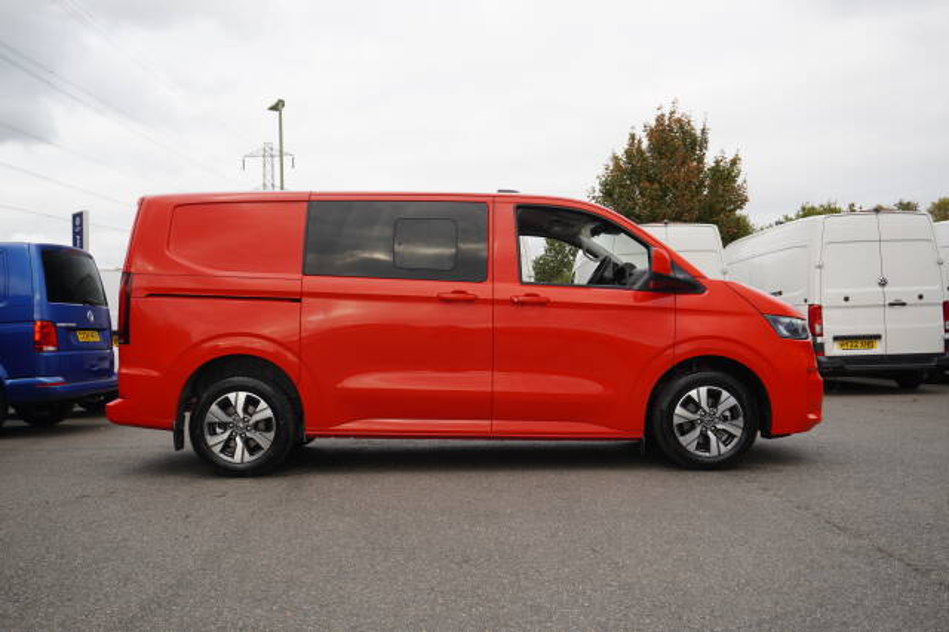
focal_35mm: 36
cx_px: 474
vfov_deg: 36.8
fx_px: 948
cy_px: 316
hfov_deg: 53.2
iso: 100
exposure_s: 1/100
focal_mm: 24
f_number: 5
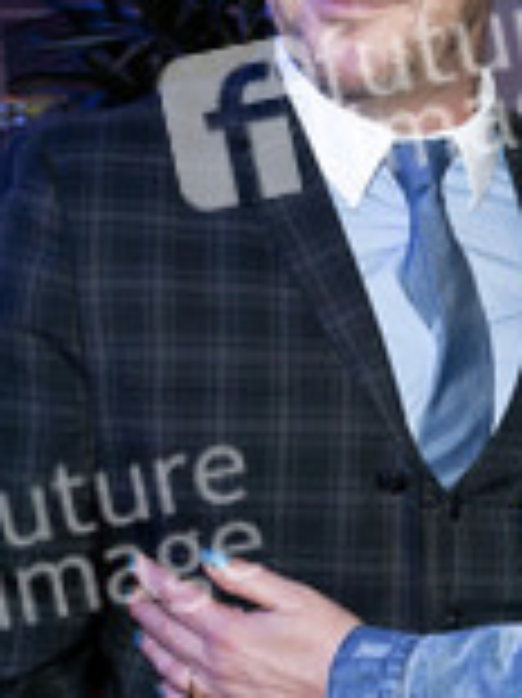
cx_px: 524
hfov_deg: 19.8
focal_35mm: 72
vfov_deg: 27.0
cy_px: 329
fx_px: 1450
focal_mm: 29
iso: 1600
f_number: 5.6
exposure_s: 1/200
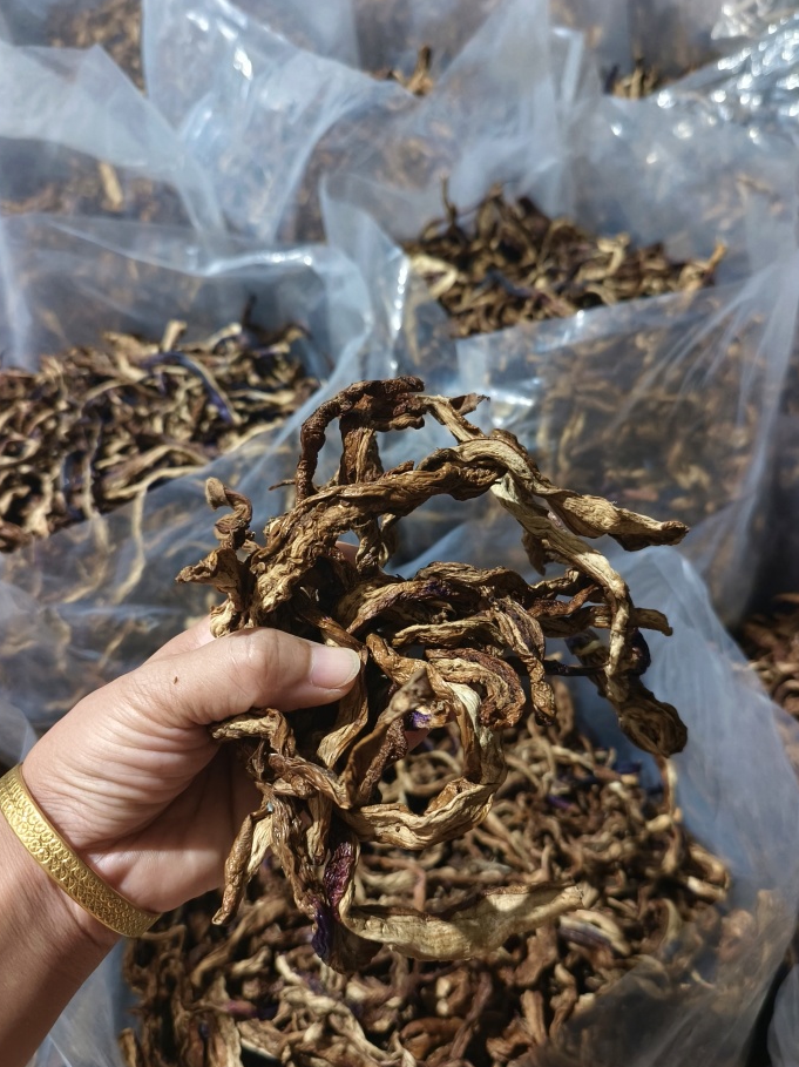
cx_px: 414
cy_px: 565
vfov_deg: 65.3
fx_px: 832
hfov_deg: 51.3
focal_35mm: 27
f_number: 1.75
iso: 4197
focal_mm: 5.5
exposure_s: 1/16.7
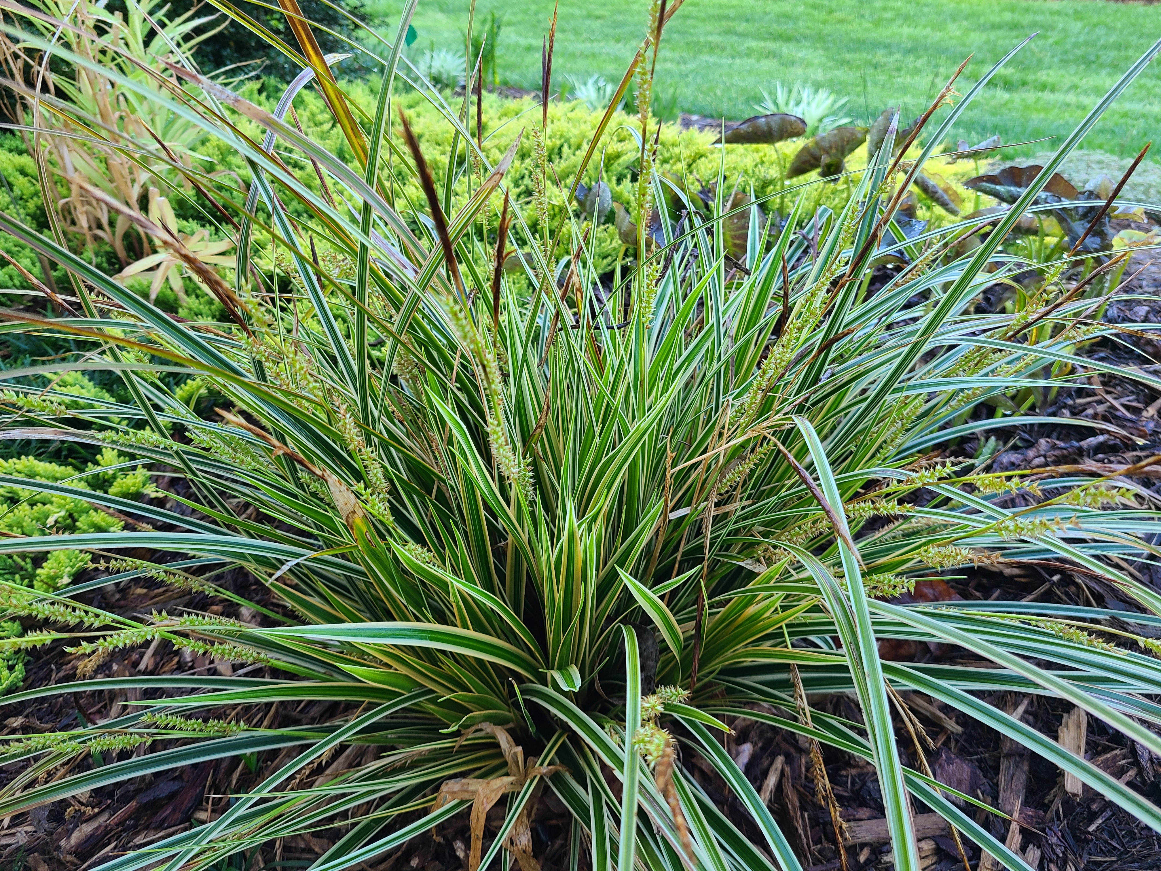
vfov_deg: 53.1
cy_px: 436
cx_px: 580
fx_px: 872
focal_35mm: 26
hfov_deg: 67.3
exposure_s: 1/120
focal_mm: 5.4
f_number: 1.8
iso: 50
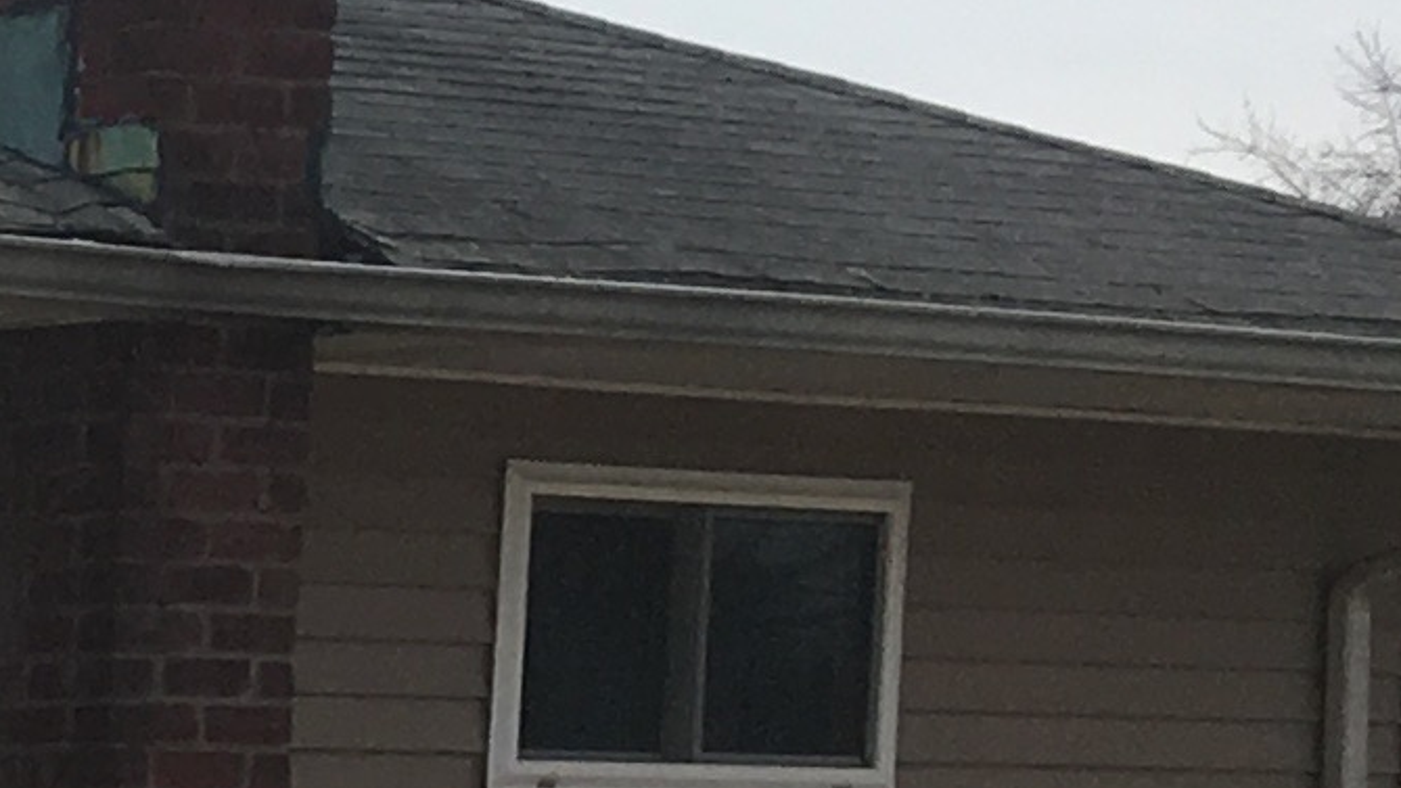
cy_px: 2007
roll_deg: -1.1
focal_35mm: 190
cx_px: -2045
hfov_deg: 9.9
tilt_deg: -6.8
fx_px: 7059
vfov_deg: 6.1
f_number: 2.2
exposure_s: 1/2137
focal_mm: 4.15
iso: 25
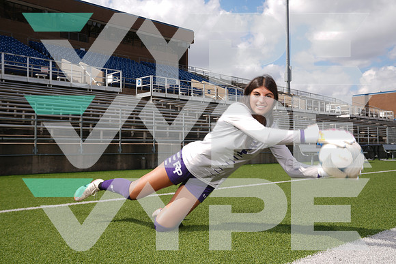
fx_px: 396
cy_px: 132
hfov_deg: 53.1
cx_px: 198
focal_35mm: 36
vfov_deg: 36.9
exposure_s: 1/200
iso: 80
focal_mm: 36
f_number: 8
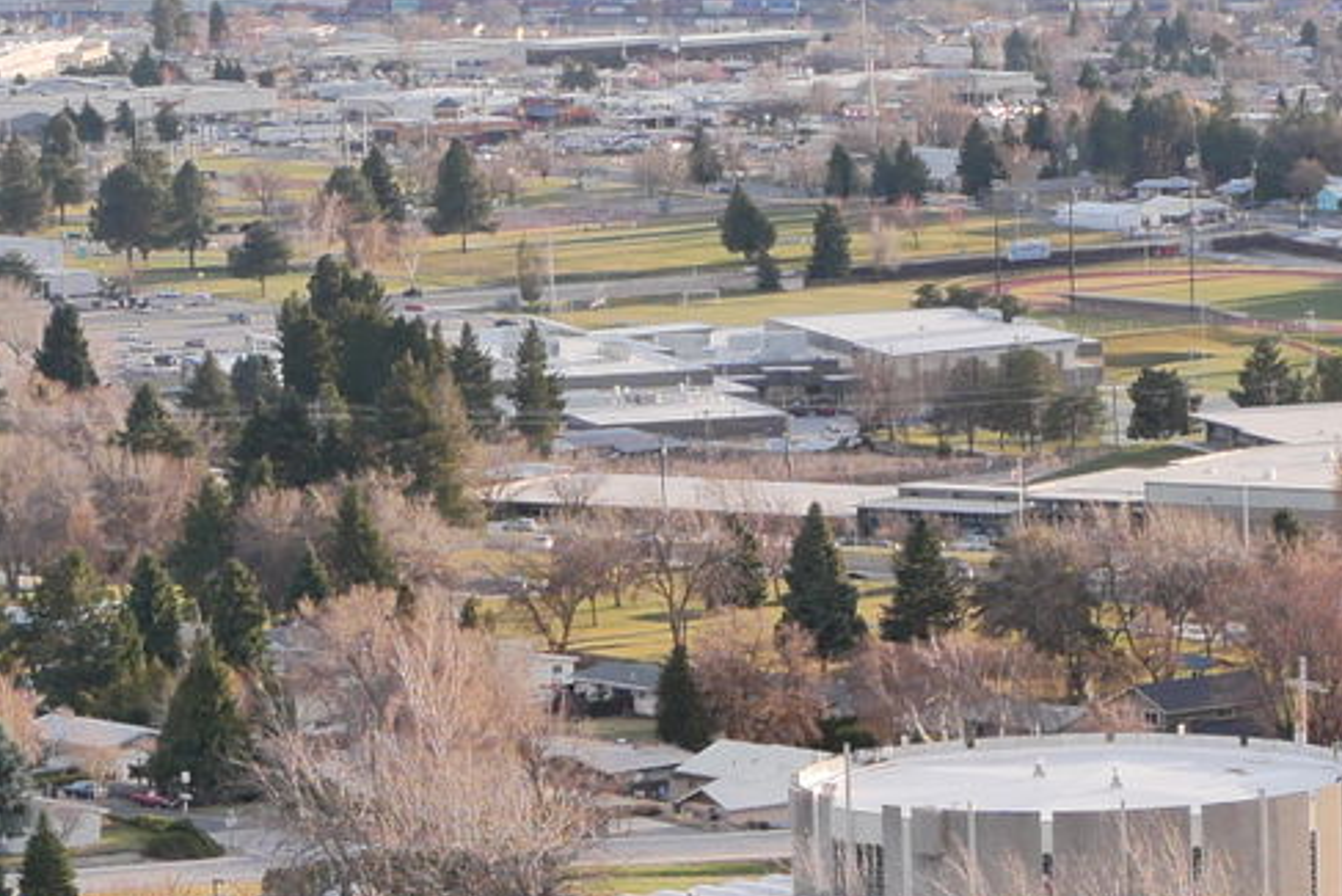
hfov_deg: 8.4
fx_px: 9173
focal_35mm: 246
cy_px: 14
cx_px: 1055
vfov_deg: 5.6
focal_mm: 30
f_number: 5
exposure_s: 1/320
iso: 800
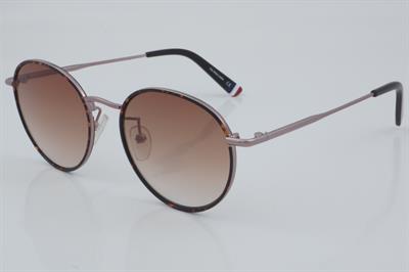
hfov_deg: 27.0
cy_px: 136
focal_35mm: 75
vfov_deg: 18.2
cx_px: 204
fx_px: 851
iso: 100
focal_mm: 50
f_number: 32
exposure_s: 1/3
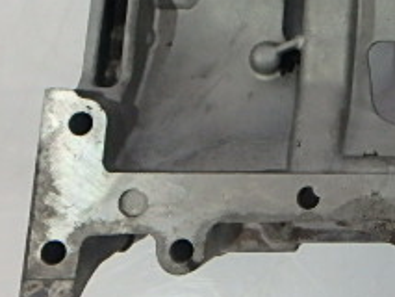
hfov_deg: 26.1
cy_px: -4
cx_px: 517
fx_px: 719
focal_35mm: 63
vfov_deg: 22.4
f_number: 3.5
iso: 400
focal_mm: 3.7
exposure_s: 1/30
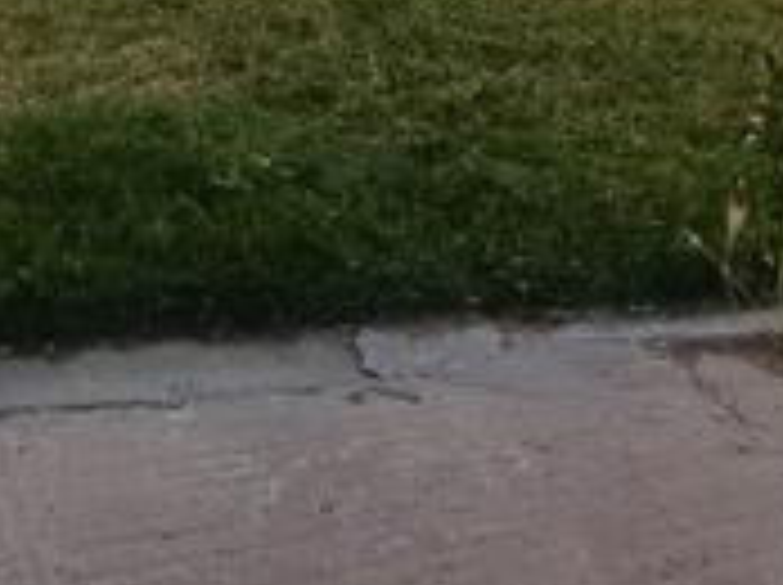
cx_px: 198
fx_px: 1333
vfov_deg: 21.9
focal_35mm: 59
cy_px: -207
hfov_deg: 32.1
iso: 40
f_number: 2.2
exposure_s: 1/101
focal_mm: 1.64
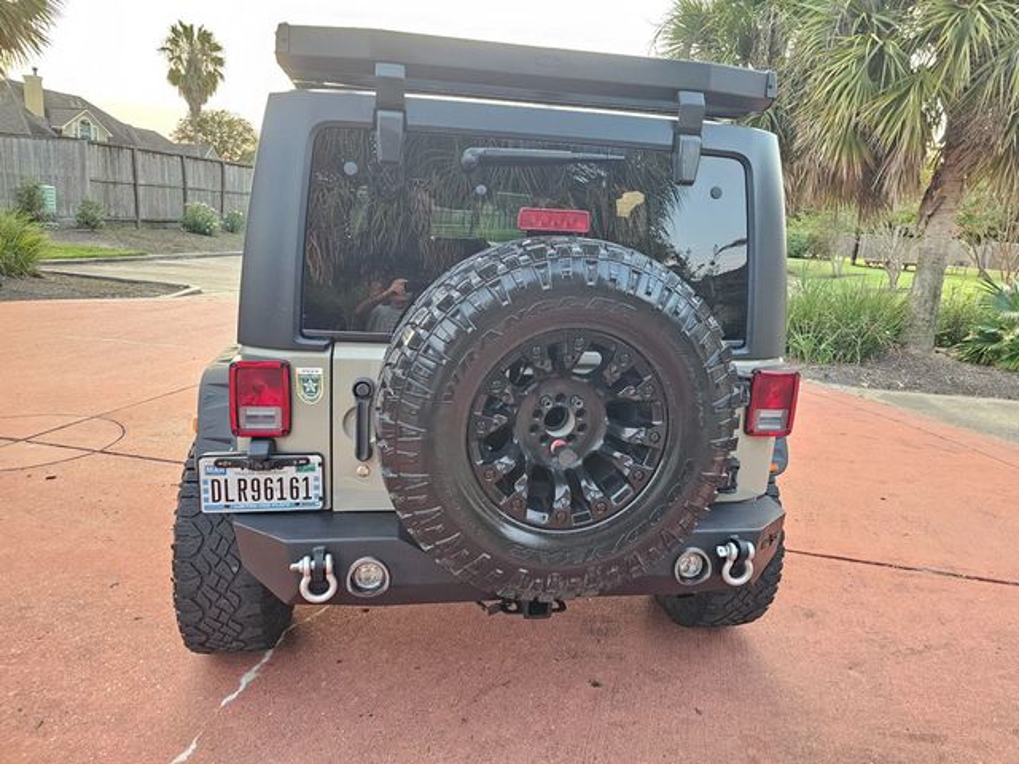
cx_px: 510
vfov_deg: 58.9
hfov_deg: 73.9
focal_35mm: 23
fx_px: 677
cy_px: 382
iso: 400
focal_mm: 6.3
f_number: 1.7
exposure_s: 1/120
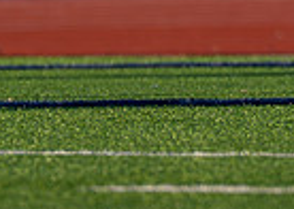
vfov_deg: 0.7
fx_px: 17984
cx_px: 477
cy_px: -195
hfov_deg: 0.9
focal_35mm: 2158
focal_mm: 200
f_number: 2.8
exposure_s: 1/2500
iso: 200
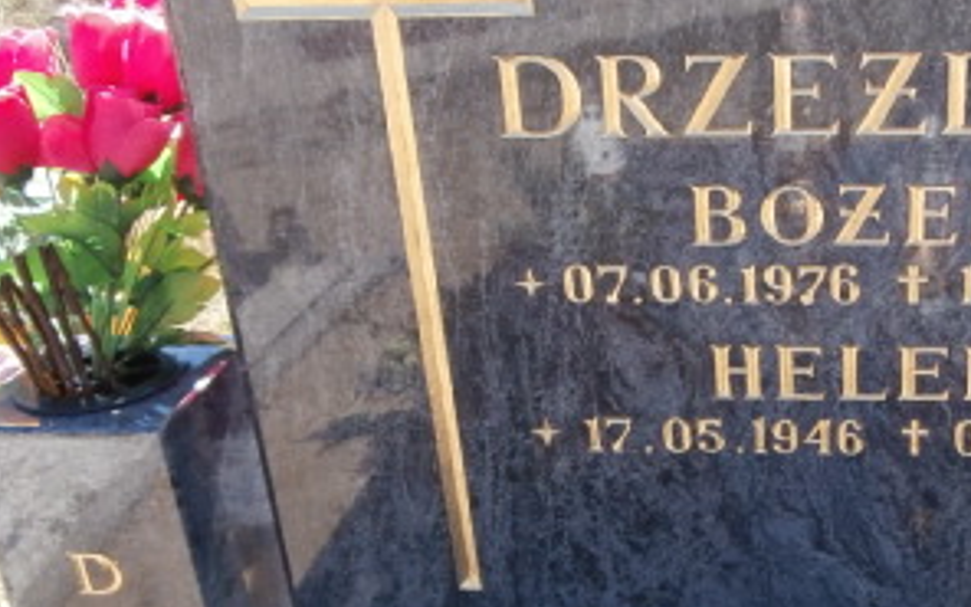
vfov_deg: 23.5
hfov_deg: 35.7
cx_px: 774
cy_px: 361
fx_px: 1455
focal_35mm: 55
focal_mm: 4.2
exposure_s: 1/250
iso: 100
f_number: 3
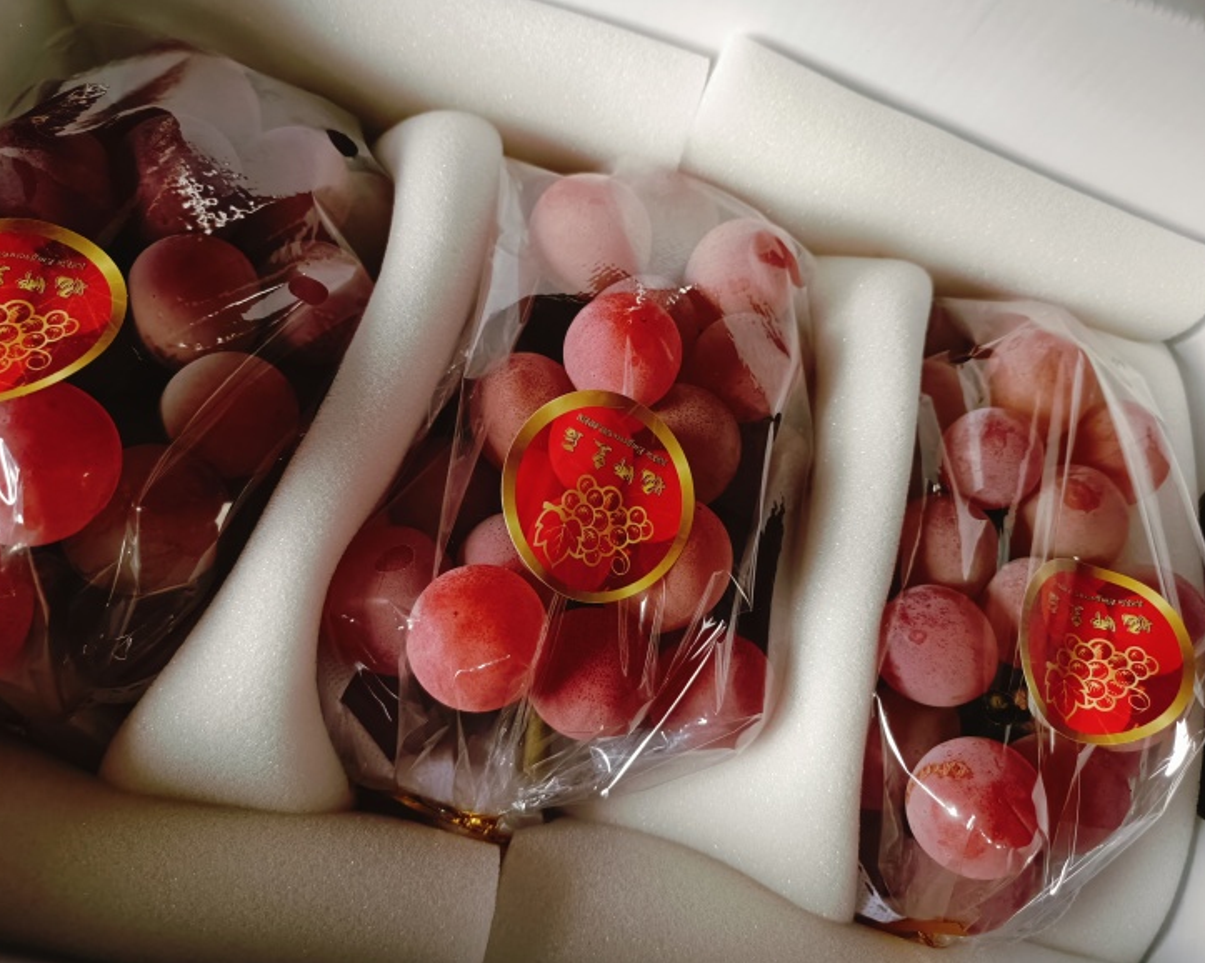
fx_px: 963
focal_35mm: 27
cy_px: 470
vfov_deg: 53.2
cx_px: 617
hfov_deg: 64.1
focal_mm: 4.7
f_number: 1.7
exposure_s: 1/197
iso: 2857
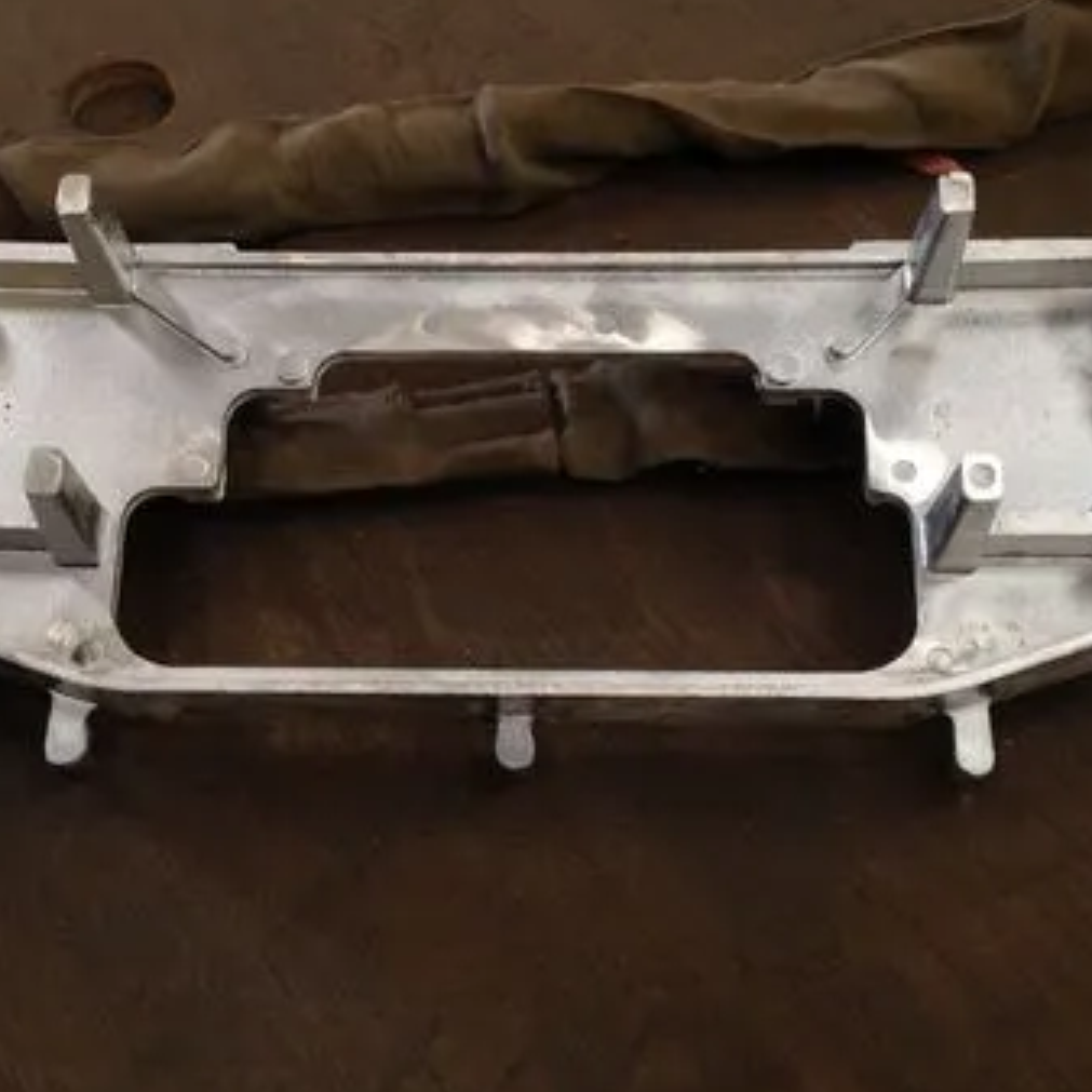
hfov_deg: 32.8
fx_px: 1856
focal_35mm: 52
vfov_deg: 32.8
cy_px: 544
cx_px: 499
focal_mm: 4.12
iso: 50
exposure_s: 1/24
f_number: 2.4
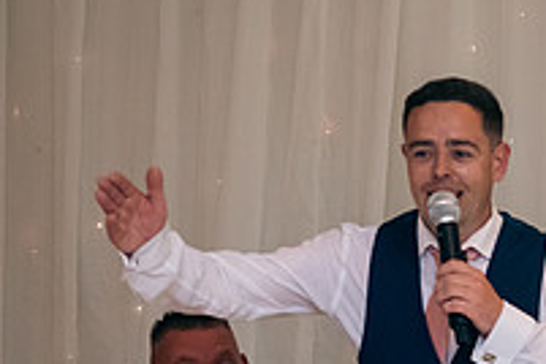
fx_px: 1972
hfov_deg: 15.0
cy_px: 379
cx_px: 717
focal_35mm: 130
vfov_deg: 10.4
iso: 800
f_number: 3.5
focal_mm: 45
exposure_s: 1/160
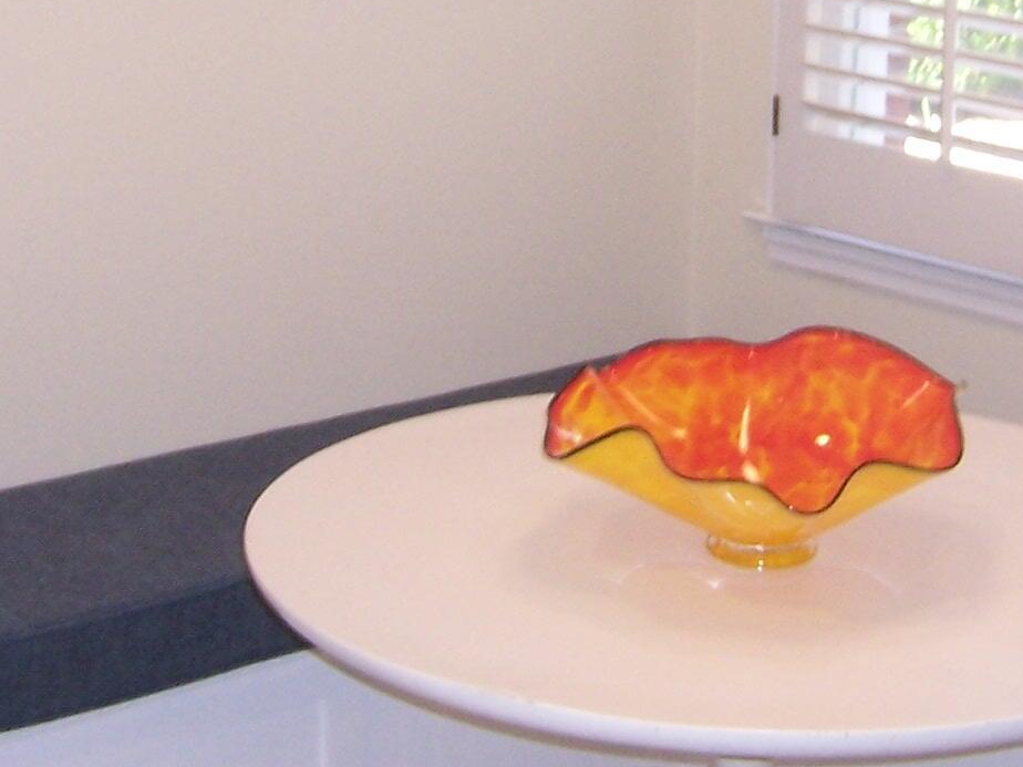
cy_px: 12
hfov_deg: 21.3
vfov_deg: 15.8
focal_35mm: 92
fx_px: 2719
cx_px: 523
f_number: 2.8
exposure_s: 1/60
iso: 140
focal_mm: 5.5
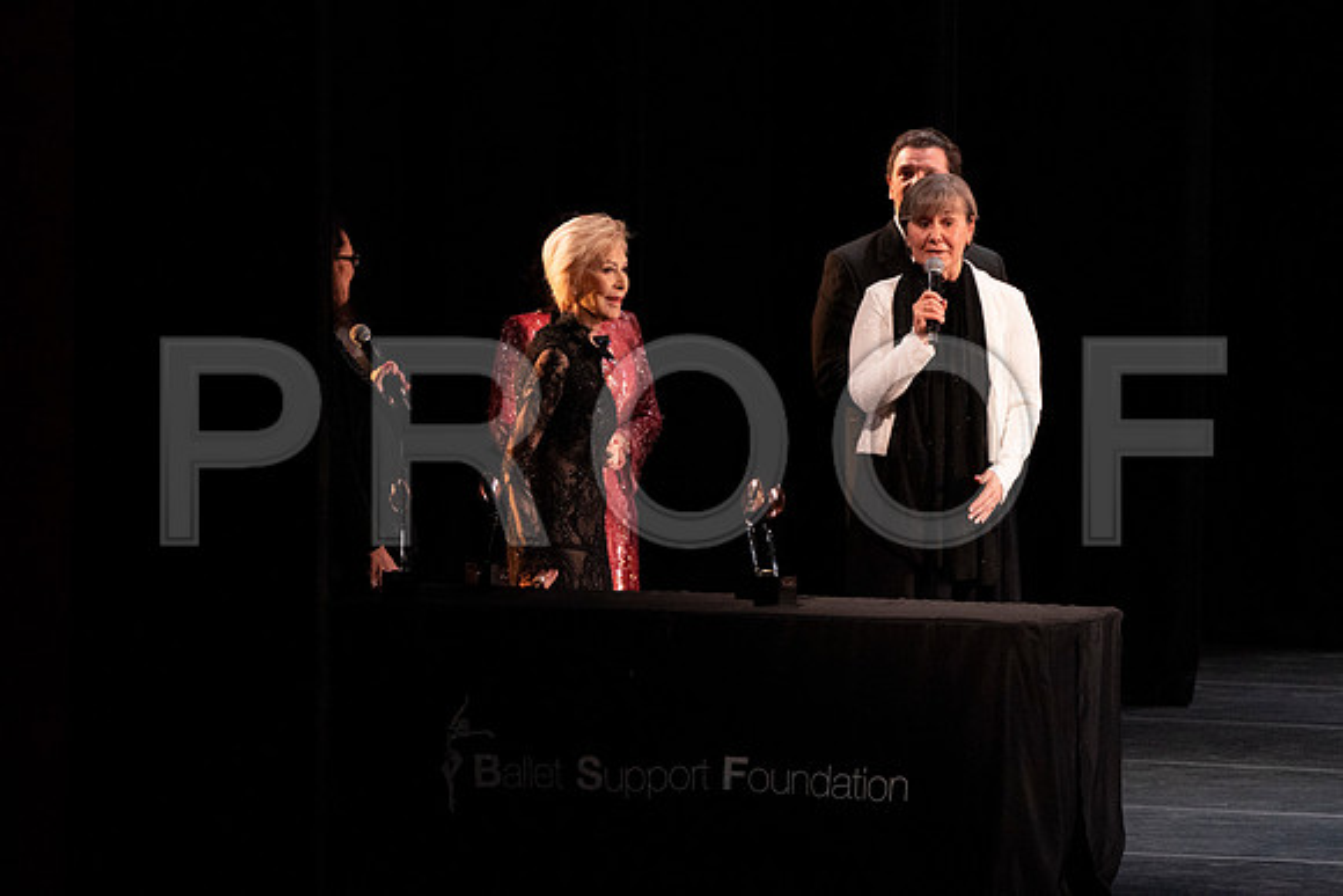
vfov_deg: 3.4
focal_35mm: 400
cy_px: 448
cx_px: 672
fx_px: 14925
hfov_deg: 5.2
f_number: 7.1
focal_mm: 400
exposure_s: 1/320
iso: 12800
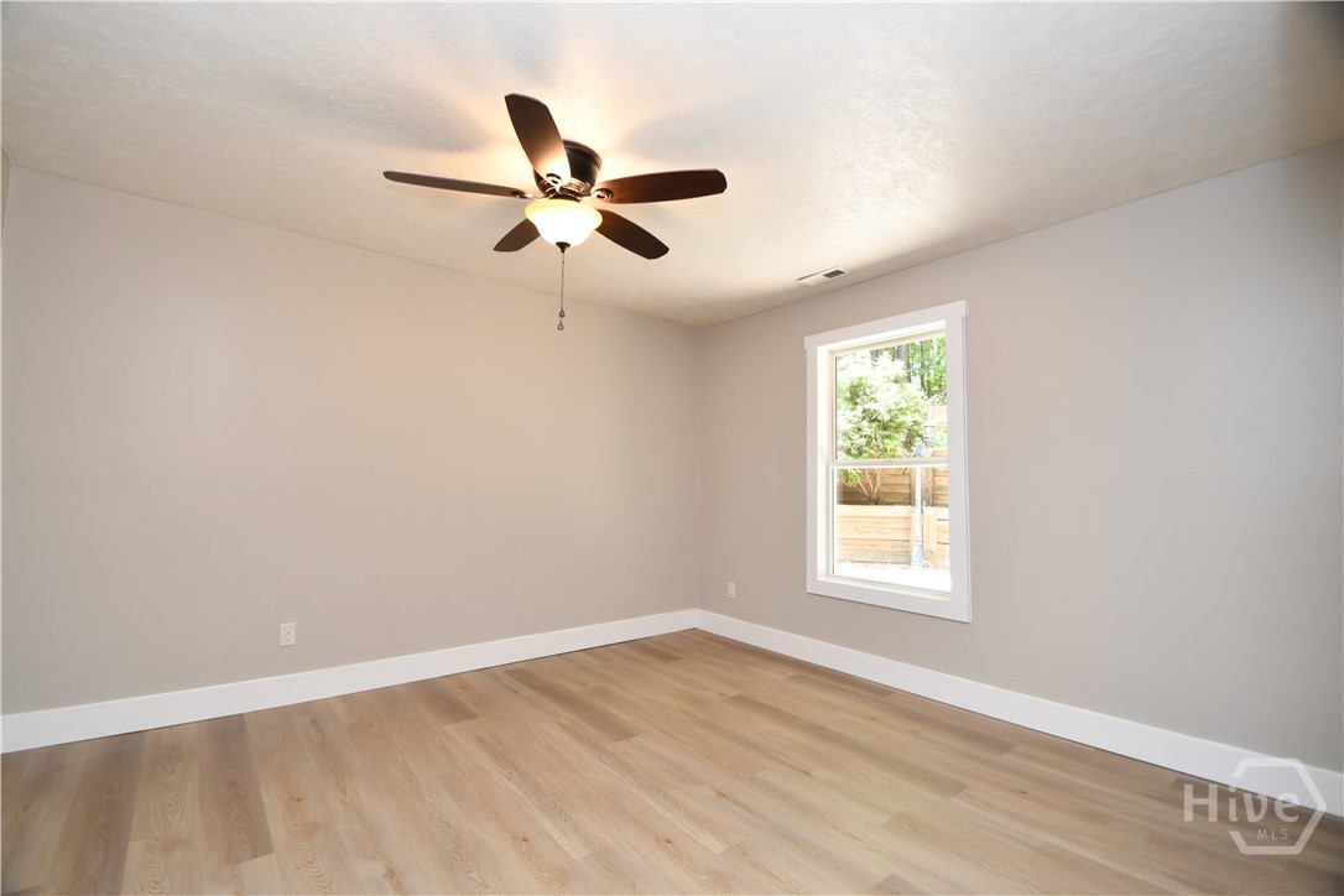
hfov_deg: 100.4
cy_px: 448
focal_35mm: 15
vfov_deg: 77.3
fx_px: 560
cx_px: 672
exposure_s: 1/60
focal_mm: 10
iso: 400
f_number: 4
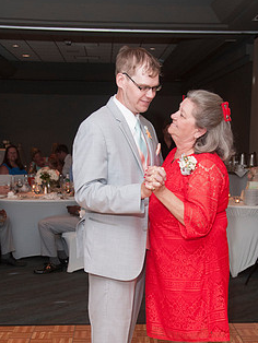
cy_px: 240
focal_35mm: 64
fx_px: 635
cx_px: 153
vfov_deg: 29.9
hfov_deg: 22.9
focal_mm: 31
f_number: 5.6
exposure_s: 1/60
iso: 800
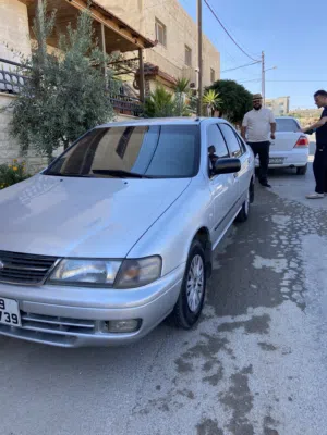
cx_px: 164
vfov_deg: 67.3
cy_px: 218
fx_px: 327
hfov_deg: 53.1
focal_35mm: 26
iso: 32
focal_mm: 4.25
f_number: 1.8
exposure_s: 1/715
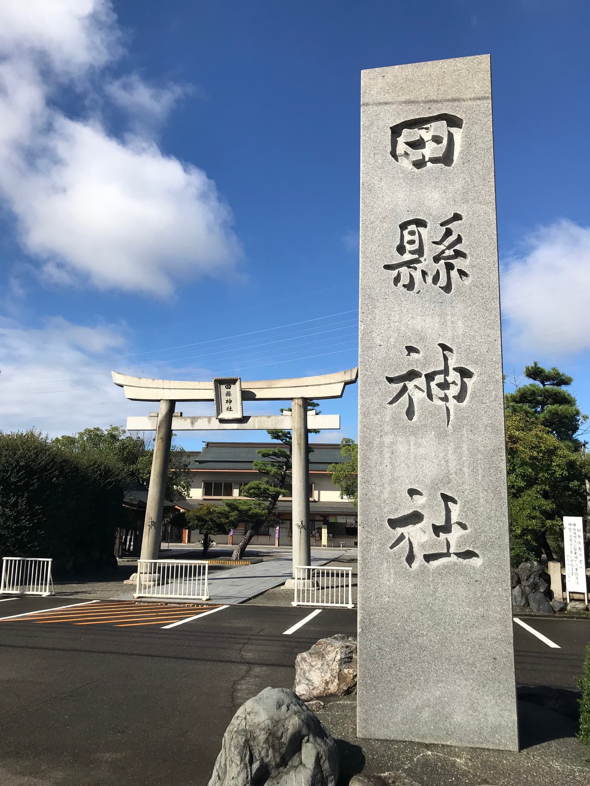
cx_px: 295
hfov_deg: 49.7
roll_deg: -2.1
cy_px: 393
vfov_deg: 63.4
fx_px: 636
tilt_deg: +12.1
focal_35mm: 28
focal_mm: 3.99
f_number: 1.8
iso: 20
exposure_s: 1/3195
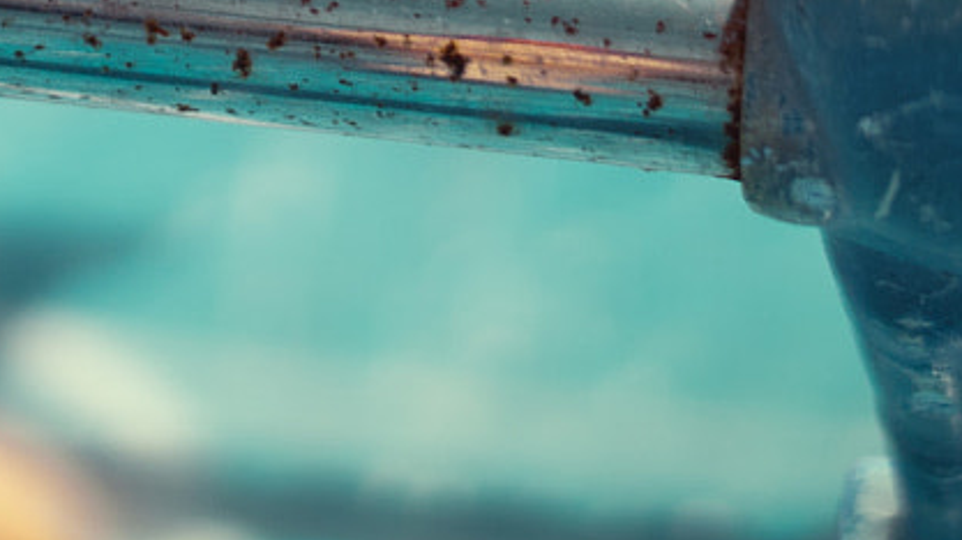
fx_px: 5124
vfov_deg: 5.8
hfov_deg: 10.5
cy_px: -637
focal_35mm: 201
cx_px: -344
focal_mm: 50
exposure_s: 1/8000
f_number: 1.8
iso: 125
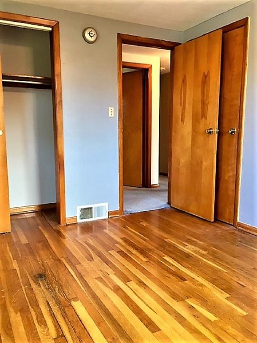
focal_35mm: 29
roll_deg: +0.0
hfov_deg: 48.2
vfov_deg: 61.7
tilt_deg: -7.2
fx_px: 287
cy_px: 172
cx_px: 128
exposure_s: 1/30
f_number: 2.2
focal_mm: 4.15
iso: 64
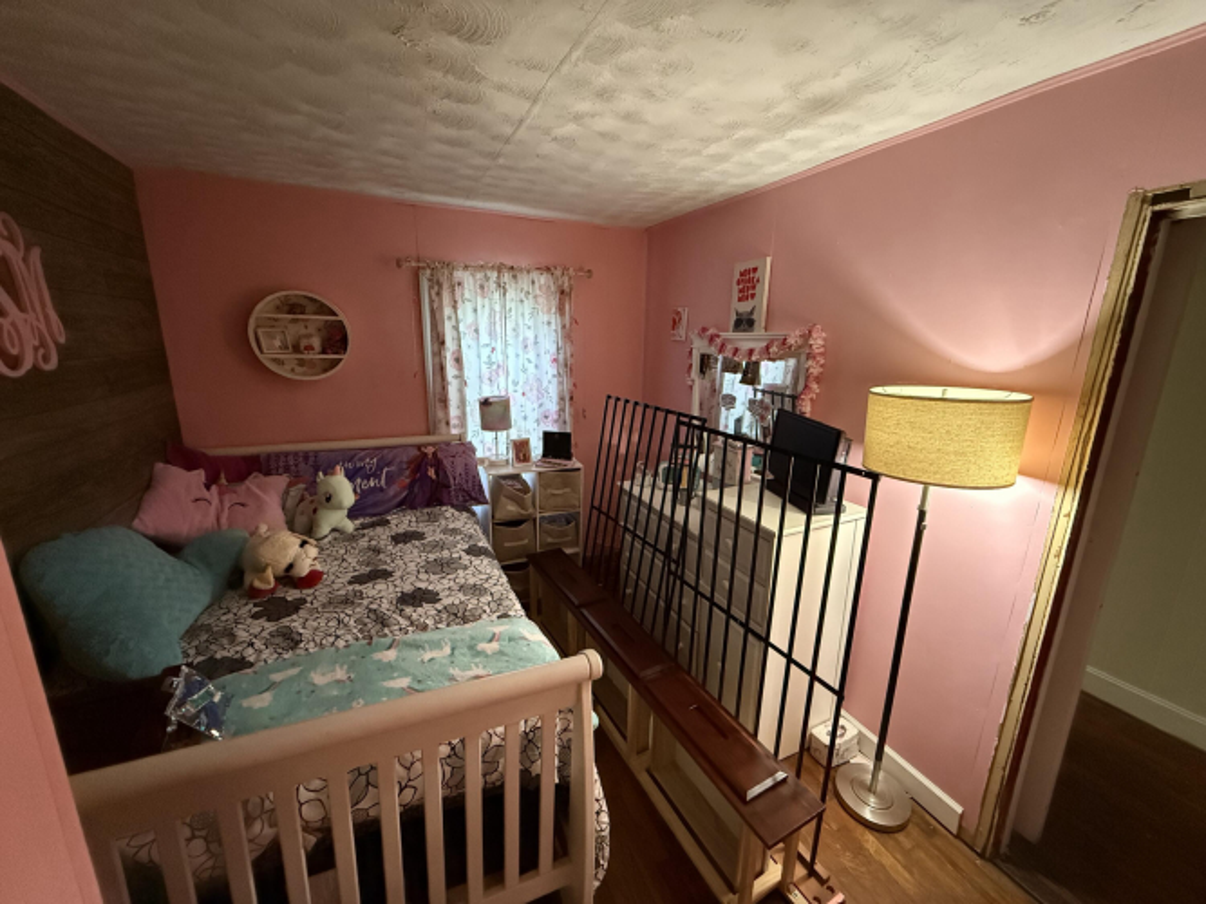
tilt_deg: -12.3
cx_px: 603
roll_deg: -0.7
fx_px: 488
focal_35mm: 14
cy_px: 452
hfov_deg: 102.1
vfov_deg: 85.7
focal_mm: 2.22
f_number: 2.2
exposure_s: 1/60
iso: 1250
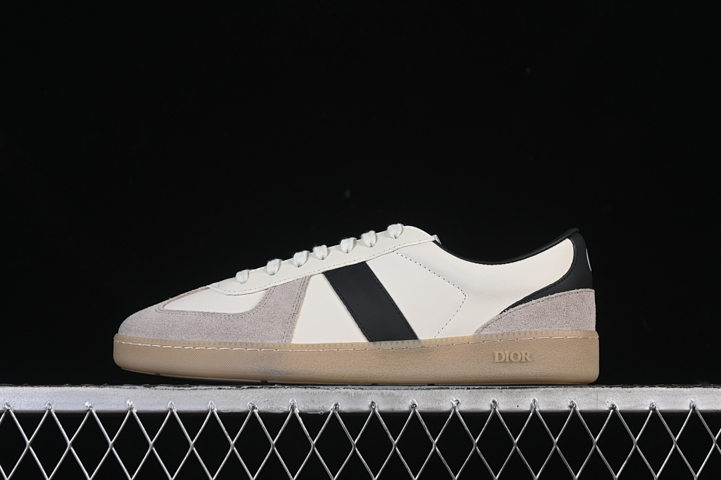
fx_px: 1502
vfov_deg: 18.2
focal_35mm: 75
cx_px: 360
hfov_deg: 27.0
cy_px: 240
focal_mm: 50
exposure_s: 1/80
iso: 160
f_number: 8
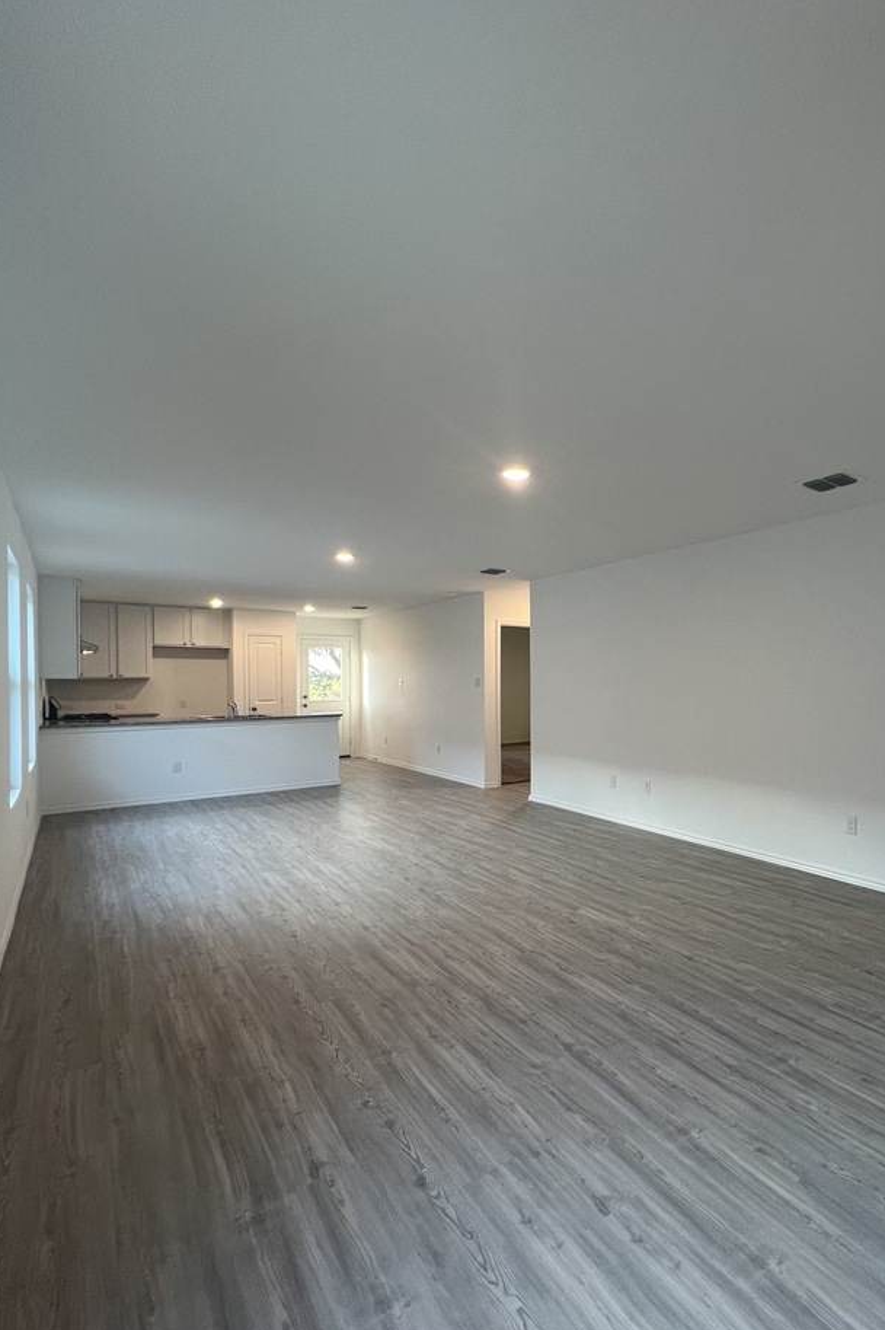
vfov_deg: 96.7
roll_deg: +0.6
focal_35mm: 16
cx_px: 581
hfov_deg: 71.8
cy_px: 690
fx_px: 590
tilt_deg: +0.0
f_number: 1.8
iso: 160
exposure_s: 1/120
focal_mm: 1.57
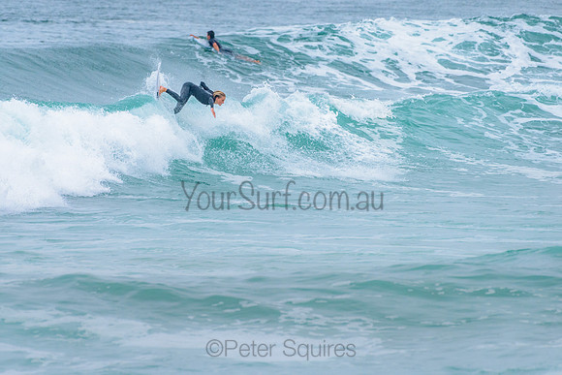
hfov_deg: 3.4
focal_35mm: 612
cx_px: 218
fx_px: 9555
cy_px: 146
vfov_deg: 2.2
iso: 1250
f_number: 5.6
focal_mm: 500
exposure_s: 1/2000
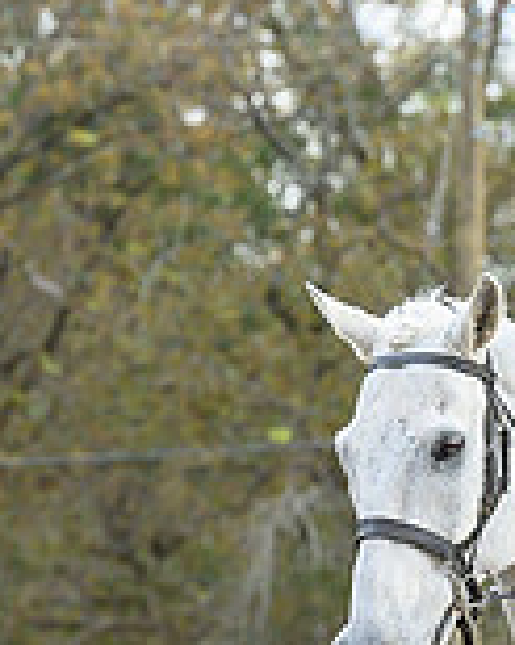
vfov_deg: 3.5
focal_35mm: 549
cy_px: 902
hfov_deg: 2.8
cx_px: 198
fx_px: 10470
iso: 640
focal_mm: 90
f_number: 3.5
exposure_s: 1/1000
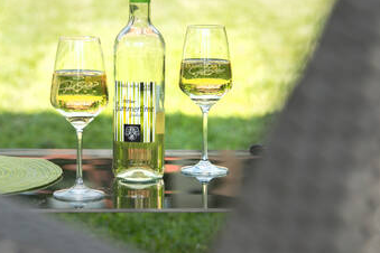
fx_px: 1805
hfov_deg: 12.0
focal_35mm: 171
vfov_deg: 8.0
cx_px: 130
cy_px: 104
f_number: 5.6
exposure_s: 1/160
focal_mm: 116
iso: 100
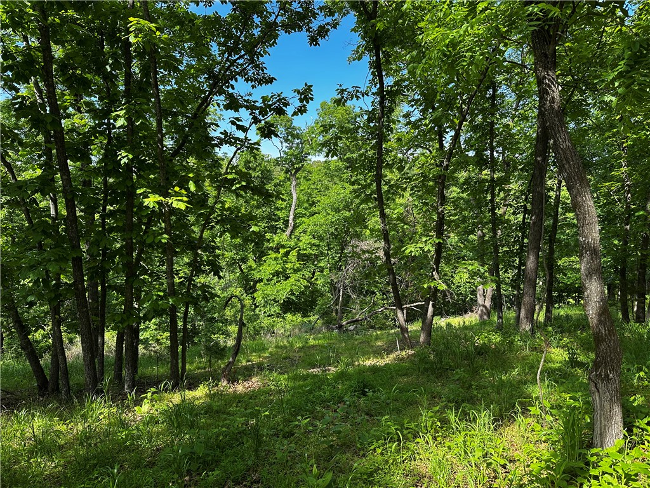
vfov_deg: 56.8
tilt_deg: -3.8
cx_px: 325
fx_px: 451
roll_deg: -0.3
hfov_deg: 71.6
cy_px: 244
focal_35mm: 24
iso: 80
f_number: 1.78
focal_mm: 6.86
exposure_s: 1/718
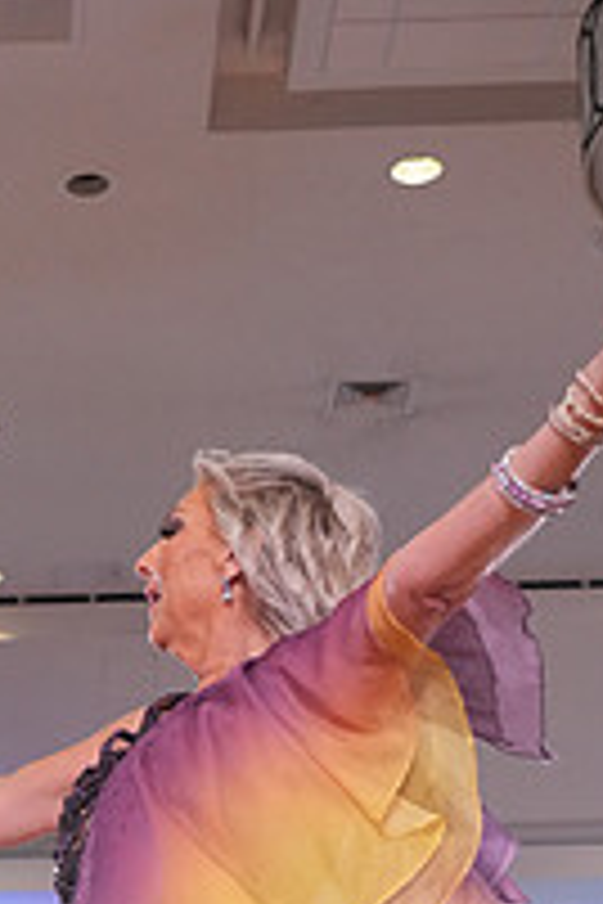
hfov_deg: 12.6
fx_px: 2688
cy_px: 1120
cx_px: -47
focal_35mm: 107
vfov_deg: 18.0
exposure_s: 1/500
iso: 2500
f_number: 4
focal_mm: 37
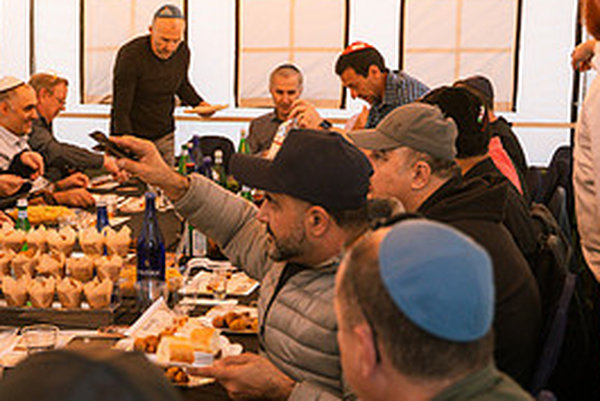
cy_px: 155
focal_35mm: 73
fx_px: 1217
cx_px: 127
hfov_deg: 27.2
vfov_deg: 18.7
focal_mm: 33
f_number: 2.8
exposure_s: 1/160
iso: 1250
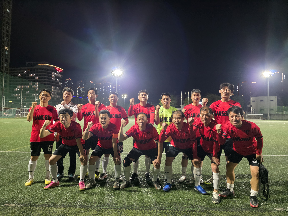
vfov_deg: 58.9
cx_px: 144
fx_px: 191
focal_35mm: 23
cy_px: 108
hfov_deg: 73.9
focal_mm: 6.3
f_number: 1.7
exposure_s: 1/120
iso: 1250
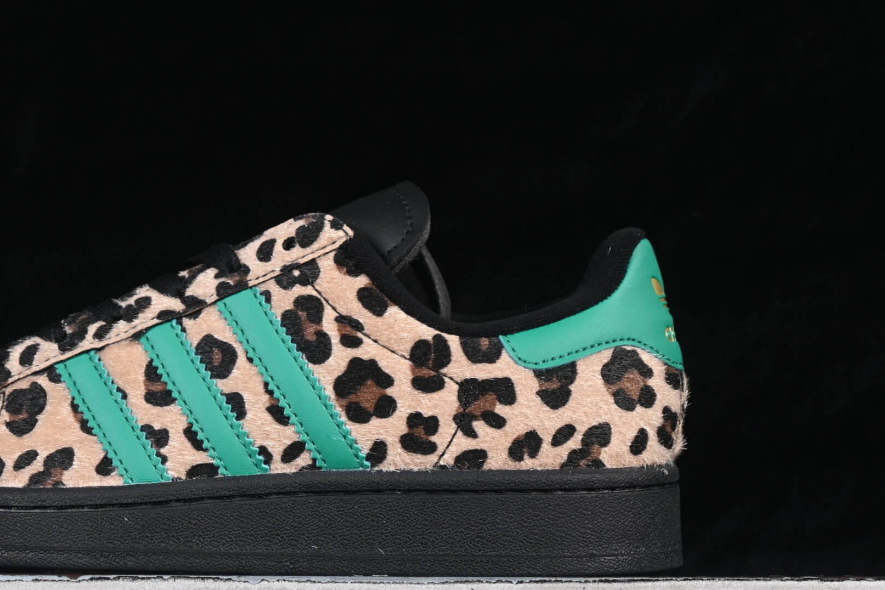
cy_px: 285
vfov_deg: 11.5
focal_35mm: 119
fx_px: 2926
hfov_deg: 17.1
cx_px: 275
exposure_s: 1/60
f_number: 6.3
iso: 160
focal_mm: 50
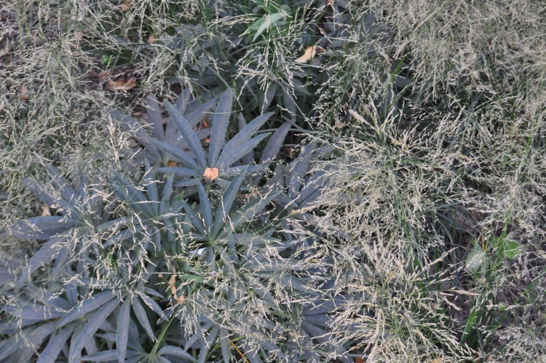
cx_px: 269
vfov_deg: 19.6
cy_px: 255
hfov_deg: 29.3
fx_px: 1045
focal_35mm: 69
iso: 400
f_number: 4.8
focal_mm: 32
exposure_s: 1/80
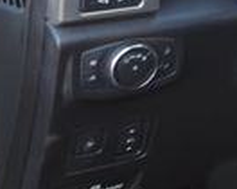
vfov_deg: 13.4
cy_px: 22
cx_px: 463
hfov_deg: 14.3
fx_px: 798
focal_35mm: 114
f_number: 3
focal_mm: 4.3
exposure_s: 1/30
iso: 180
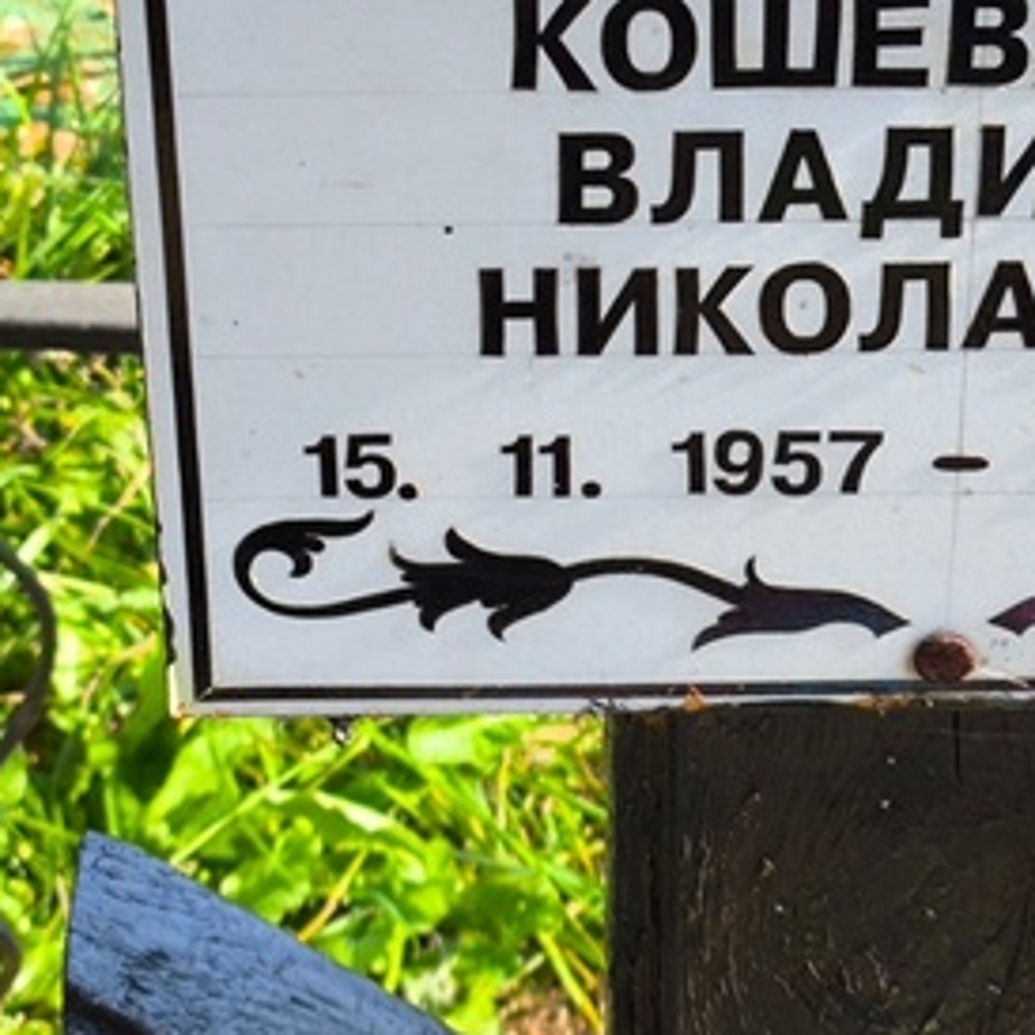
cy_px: 181
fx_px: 4364
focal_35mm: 129
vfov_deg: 13.4
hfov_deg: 13.5
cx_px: 727
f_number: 1.7
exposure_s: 1/282
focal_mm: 4.71
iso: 50
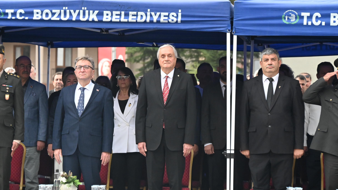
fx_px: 1631
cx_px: 152
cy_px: 67
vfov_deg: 6.7
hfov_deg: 11.8
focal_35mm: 182
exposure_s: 1/3200
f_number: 6.3
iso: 5000
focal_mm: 140
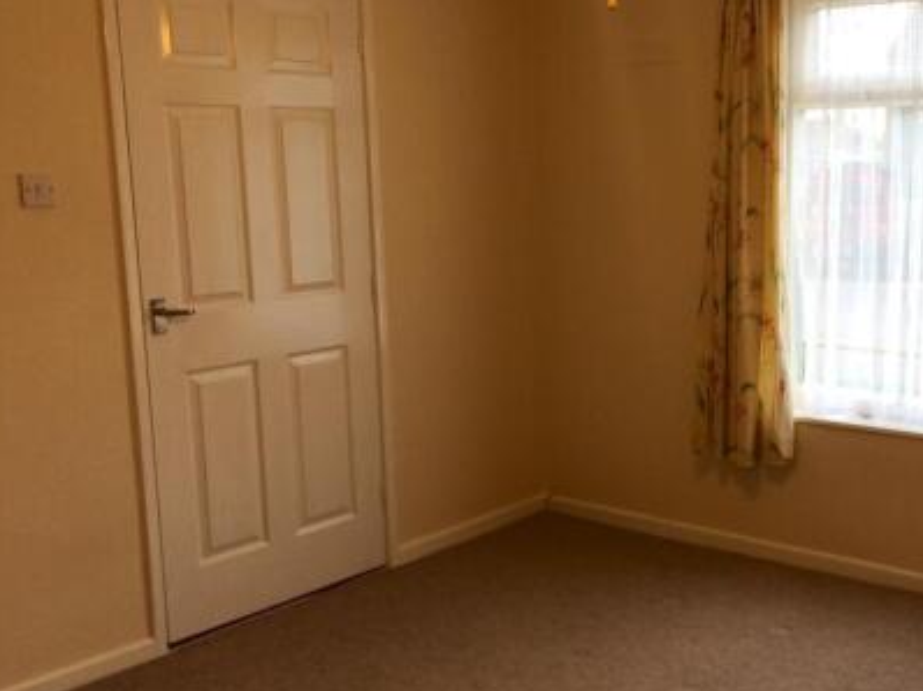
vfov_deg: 32.8
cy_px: 356
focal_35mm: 44
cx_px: 653
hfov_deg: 42.1
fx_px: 1173
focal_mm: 4.12
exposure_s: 1/50
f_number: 2.2
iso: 40
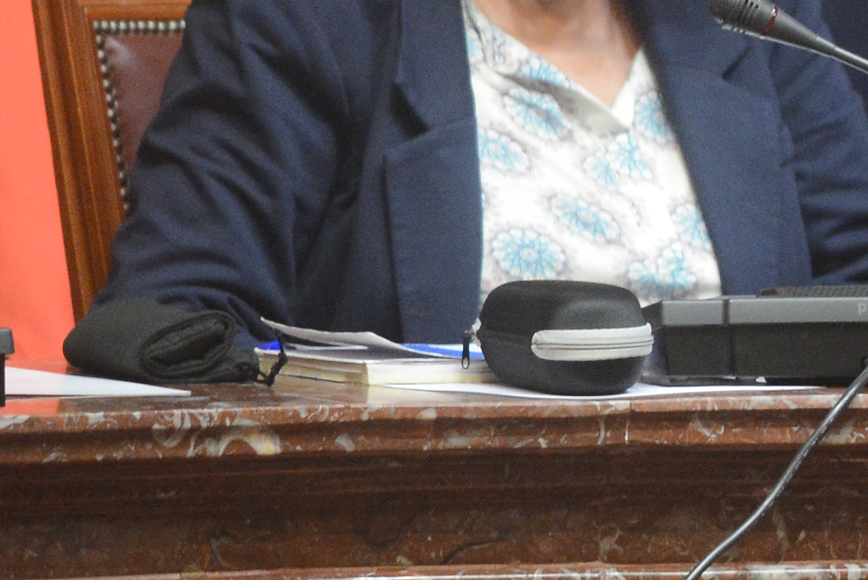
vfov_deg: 2.2
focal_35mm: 617
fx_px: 14882
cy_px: 436
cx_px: 2160
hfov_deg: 3.3
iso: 2500
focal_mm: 112
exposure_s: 1/100
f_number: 4
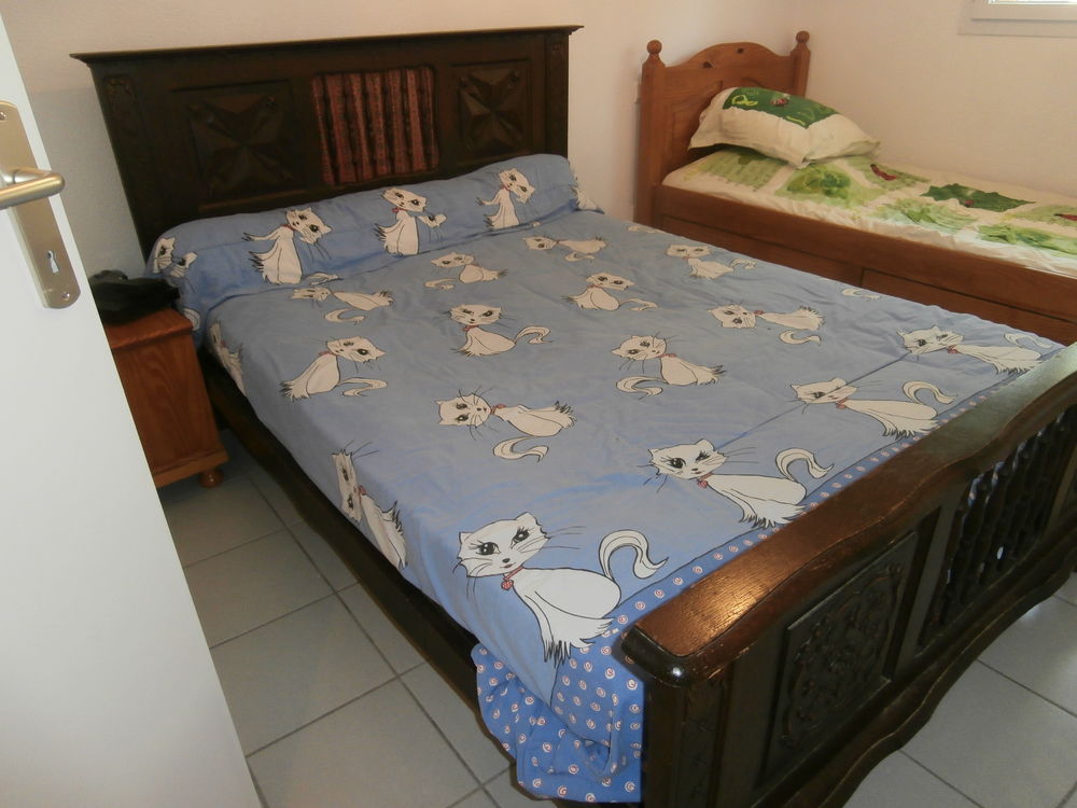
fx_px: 747
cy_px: 404
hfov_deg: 71.6
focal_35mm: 24
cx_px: 538
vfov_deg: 56.8
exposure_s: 1/30
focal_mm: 4.2
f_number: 3
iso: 200
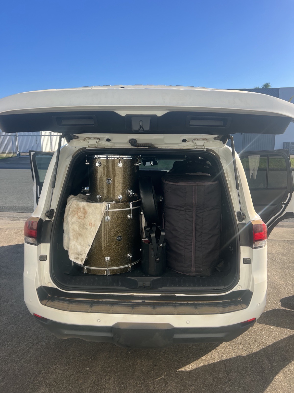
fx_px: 294
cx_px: 147
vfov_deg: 67.3
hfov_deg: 53.1
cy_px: 196
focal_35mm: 26
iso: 50
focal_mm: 5.7
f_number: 1.5
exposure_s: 1/2299
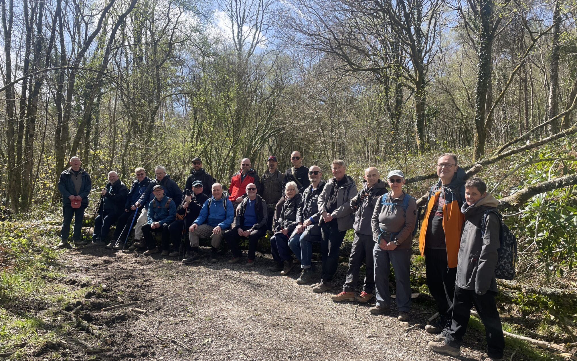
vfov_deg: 44.4
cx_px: 290
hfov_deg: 66.5
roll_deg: -1.7
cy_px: 204
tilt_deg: -0.1
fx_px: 440
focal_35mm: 28
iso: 32
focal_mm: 4.2
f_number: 1.6
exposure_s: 1/910
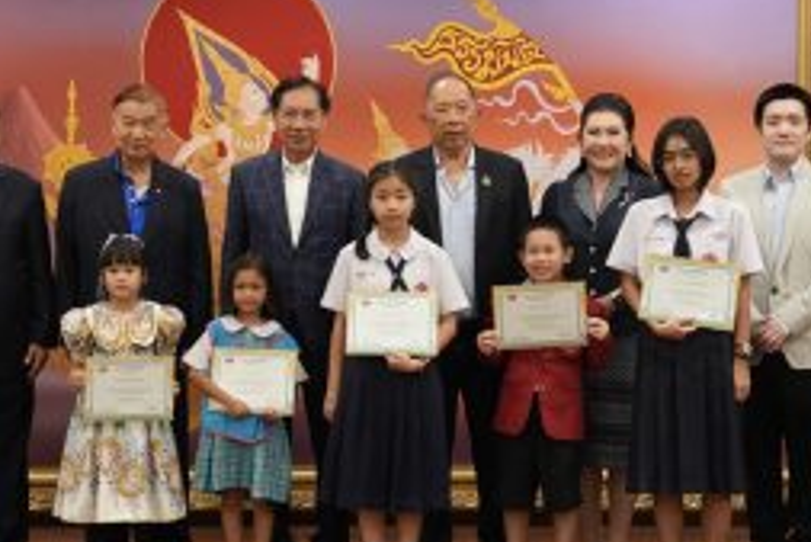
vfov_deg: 15.2
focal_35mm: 90
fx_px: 2029
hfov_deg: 22.5
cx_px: 298
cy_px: 252
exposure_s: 1/80
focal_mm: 57
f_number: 5.6
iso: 4000
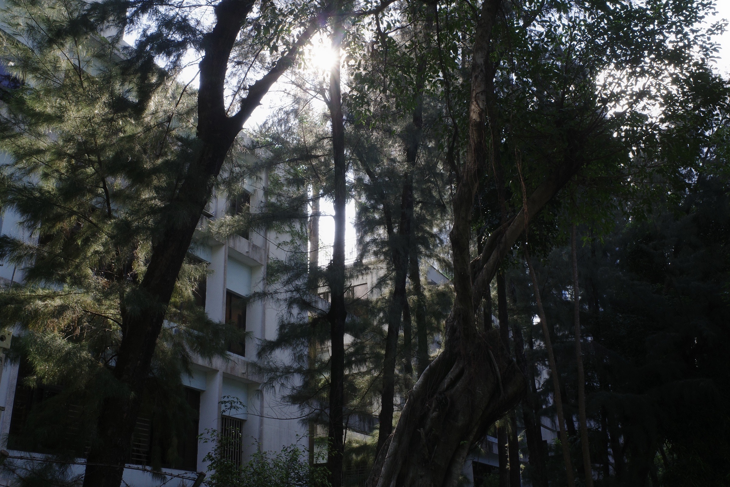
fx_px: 710
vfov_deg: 37.9
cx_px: 365
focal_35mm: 35
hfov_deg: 54.4
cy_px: 244
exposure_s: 1/40
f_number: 16
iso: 400
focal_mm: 18.3
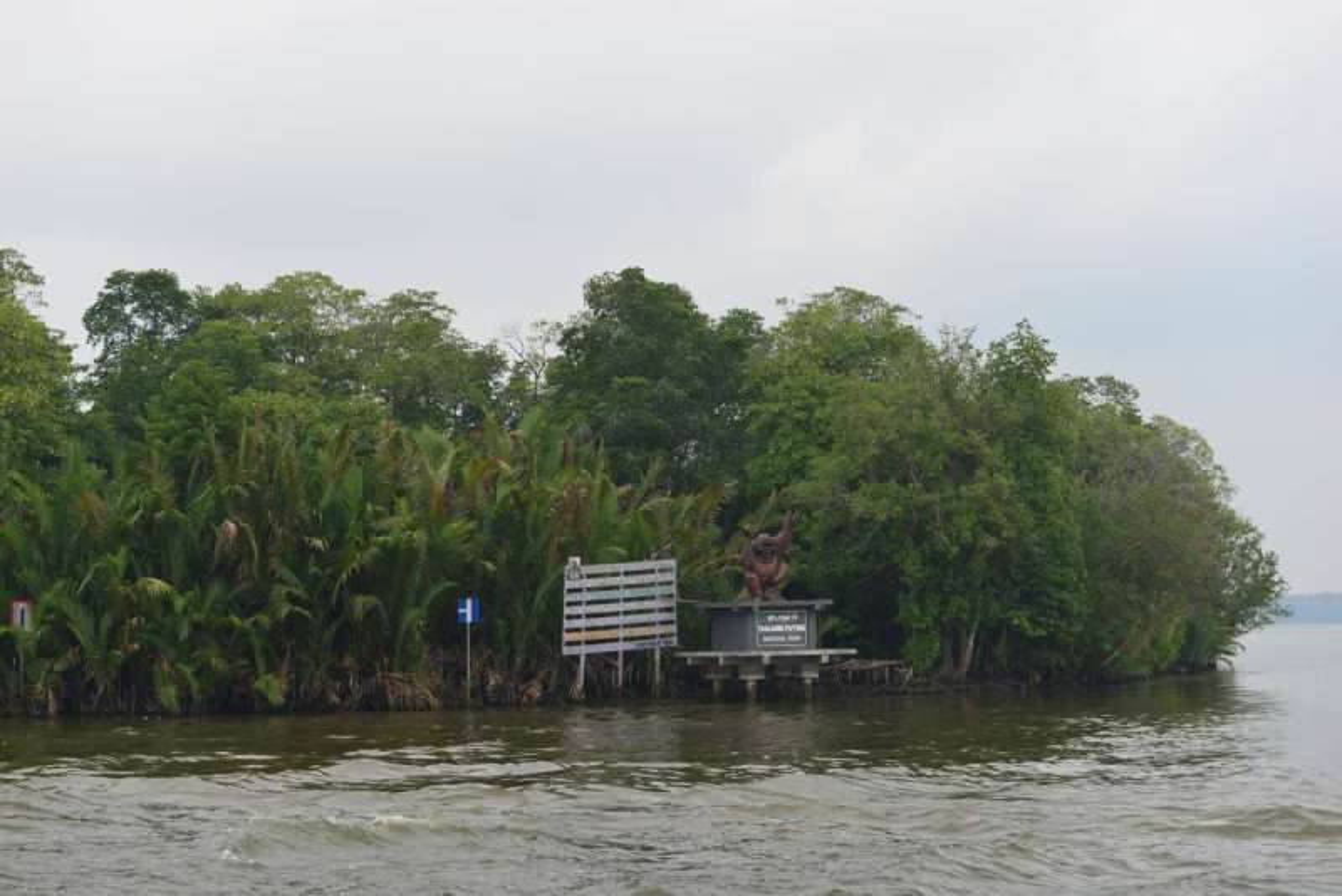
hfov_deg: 28.8
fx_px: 2610
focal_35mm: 70
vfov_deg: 19.5
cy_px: 448
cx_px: 671
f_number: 6.3
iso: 100
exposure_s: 1/160
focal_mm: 70
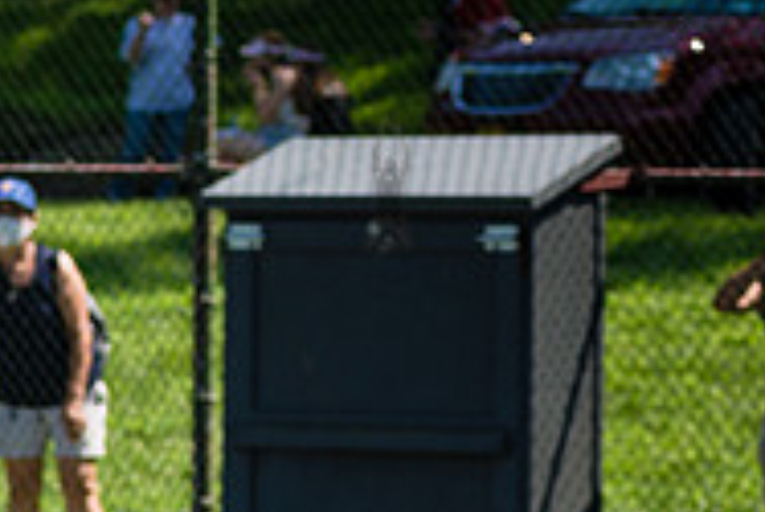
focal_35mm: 302
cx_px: -405
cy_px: 776
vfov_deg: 4.5
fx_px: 6422
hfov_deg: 6.7
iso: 125
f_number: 4.5
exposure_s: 1/800
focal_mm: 92
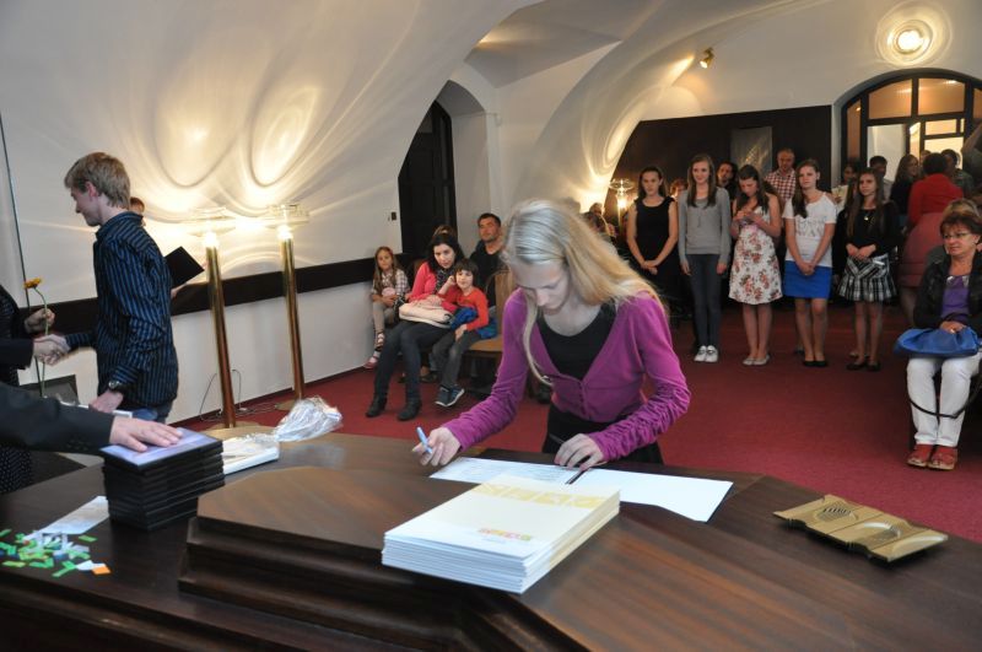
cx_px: 491
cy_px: 326
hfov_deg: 57.3
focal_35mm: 33
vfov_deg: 39.9
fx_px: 899
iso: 1000
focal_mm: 22
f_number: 3.8
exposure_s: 1/30
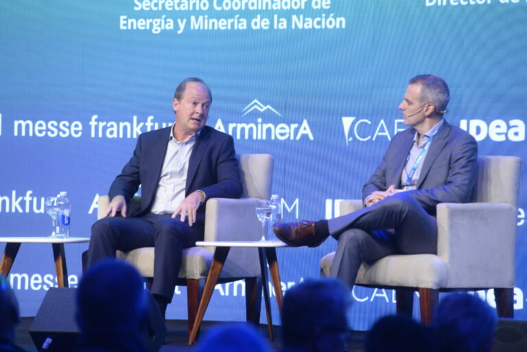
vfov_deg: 6.9
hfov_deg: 10.3
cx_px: 264
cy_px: 176
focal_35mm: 200
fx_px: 2929
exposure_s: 1/60
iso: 800
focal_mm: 200
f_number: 4.5
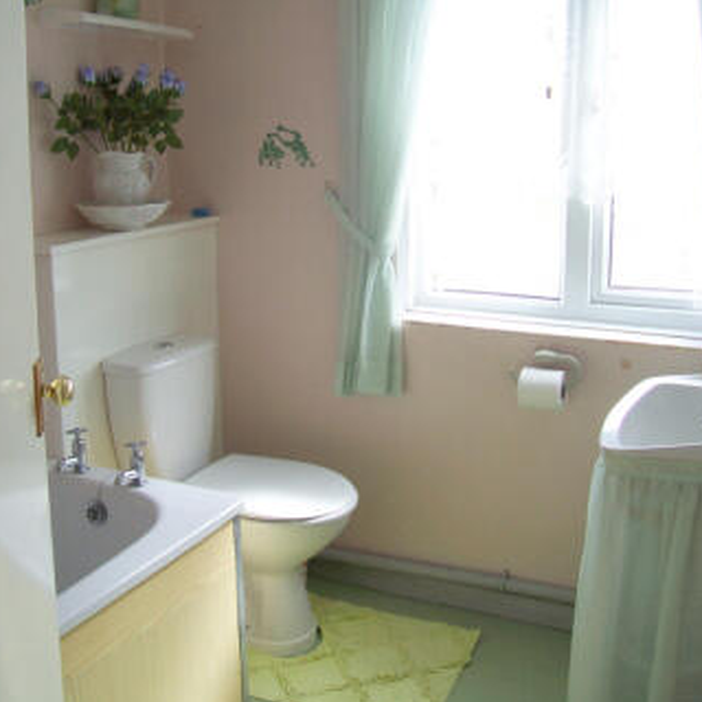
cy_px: 262
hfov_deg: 40.9
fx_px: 941
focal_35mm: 41
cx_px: 351
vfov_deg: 40.6
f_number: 2.7
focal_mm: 5.6
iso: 80
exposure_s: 1/80
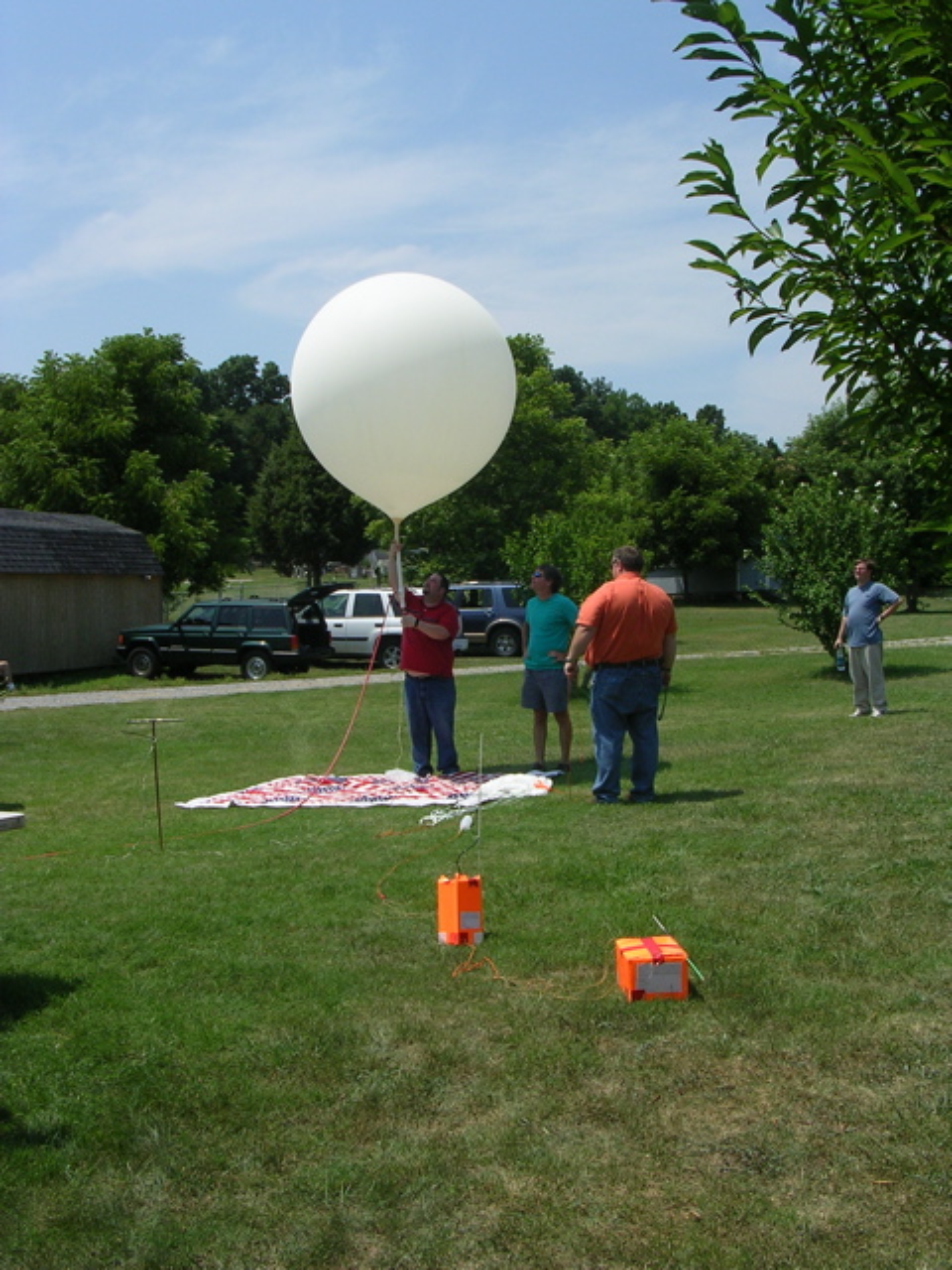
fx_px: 1393
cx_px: 476
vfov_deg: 49.0
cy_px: 635
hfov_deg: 37.7
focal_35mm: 38
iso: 50
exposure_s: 1/412
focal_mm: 5.8
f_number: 5.6
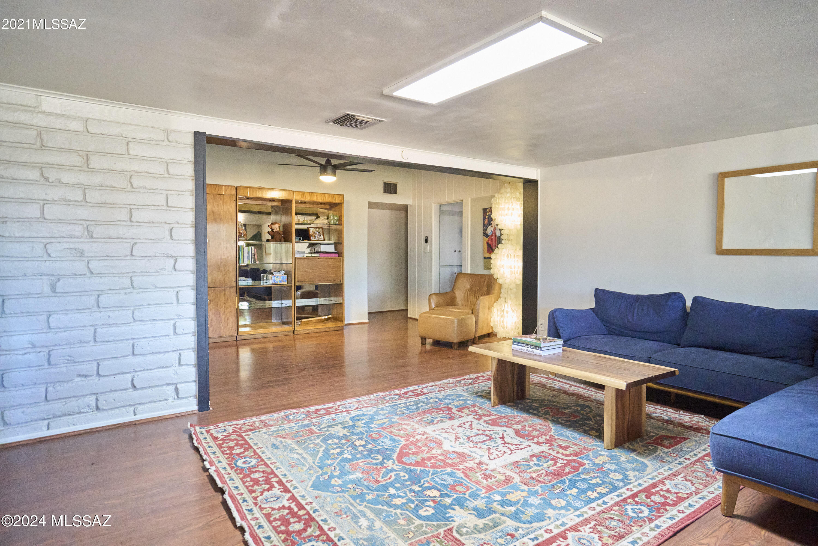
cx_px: 409
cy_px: 273
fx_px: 454
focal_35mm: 20
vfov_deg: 61.9
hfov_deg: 84.0
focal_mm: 20
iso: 32000
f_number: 4
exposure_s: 1/640
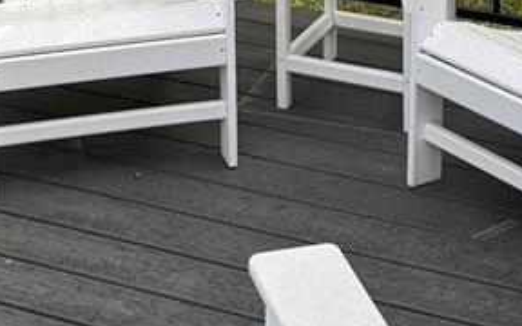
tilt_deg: -7.1
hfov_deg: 19.6
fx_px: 1508
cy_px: -366
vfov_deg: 11.0
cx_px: 256
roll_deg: +0.9
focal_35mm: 106
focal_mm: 6.76
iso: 80
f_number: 1.78
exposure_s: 1/747
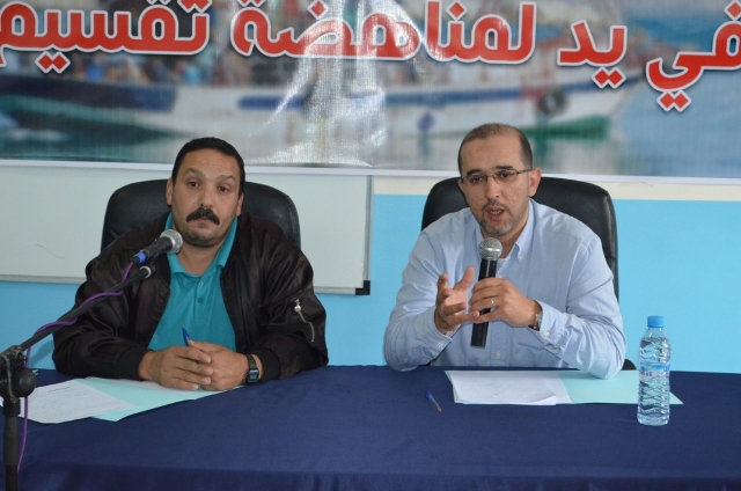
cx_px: 370
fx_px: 1479
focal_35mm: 72
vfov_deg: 18.8
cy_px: 246
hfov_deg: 28.1
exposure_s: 1/60
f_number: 5.3
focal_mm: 48
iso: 2500
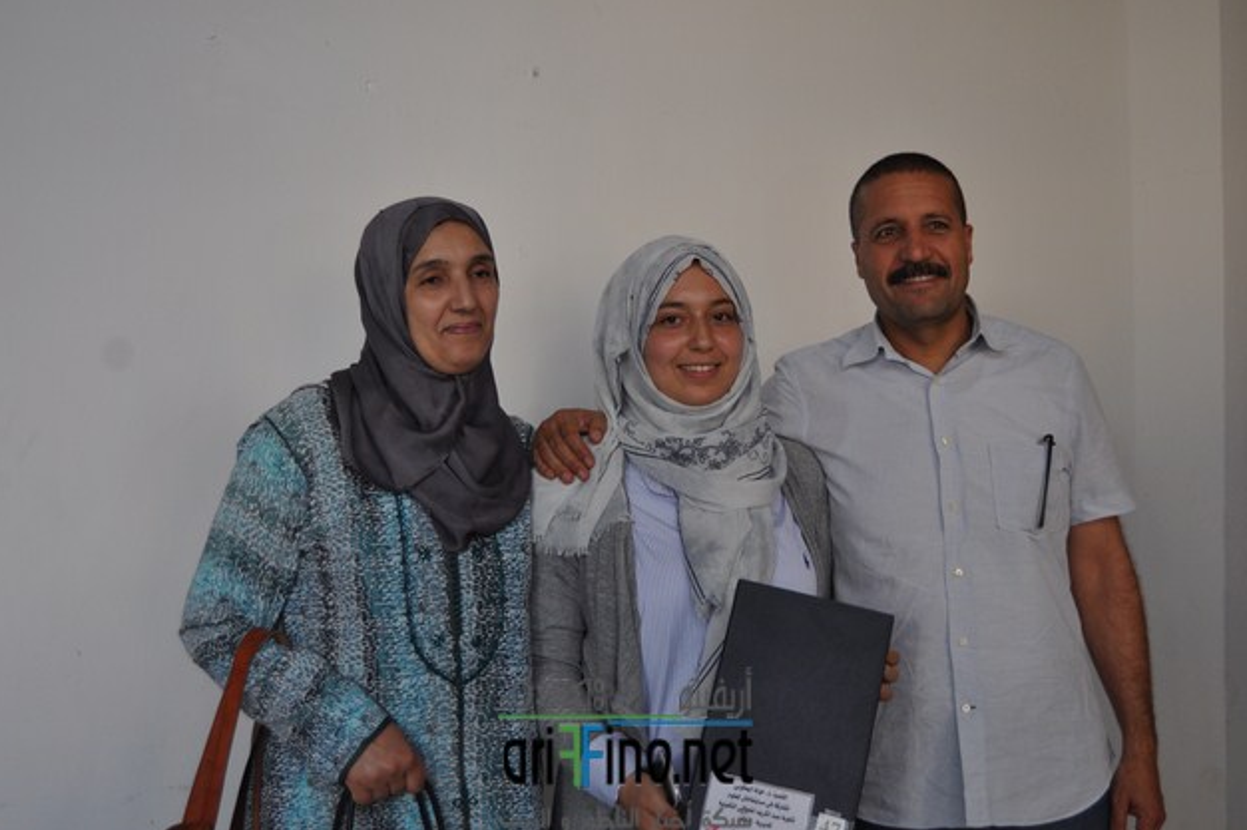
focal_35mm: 49
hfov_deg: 40.4
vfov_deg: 27.5
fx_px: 1697
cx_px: 625
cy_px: 413
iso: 720
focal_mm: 32
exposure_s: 1/60
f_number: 4.5
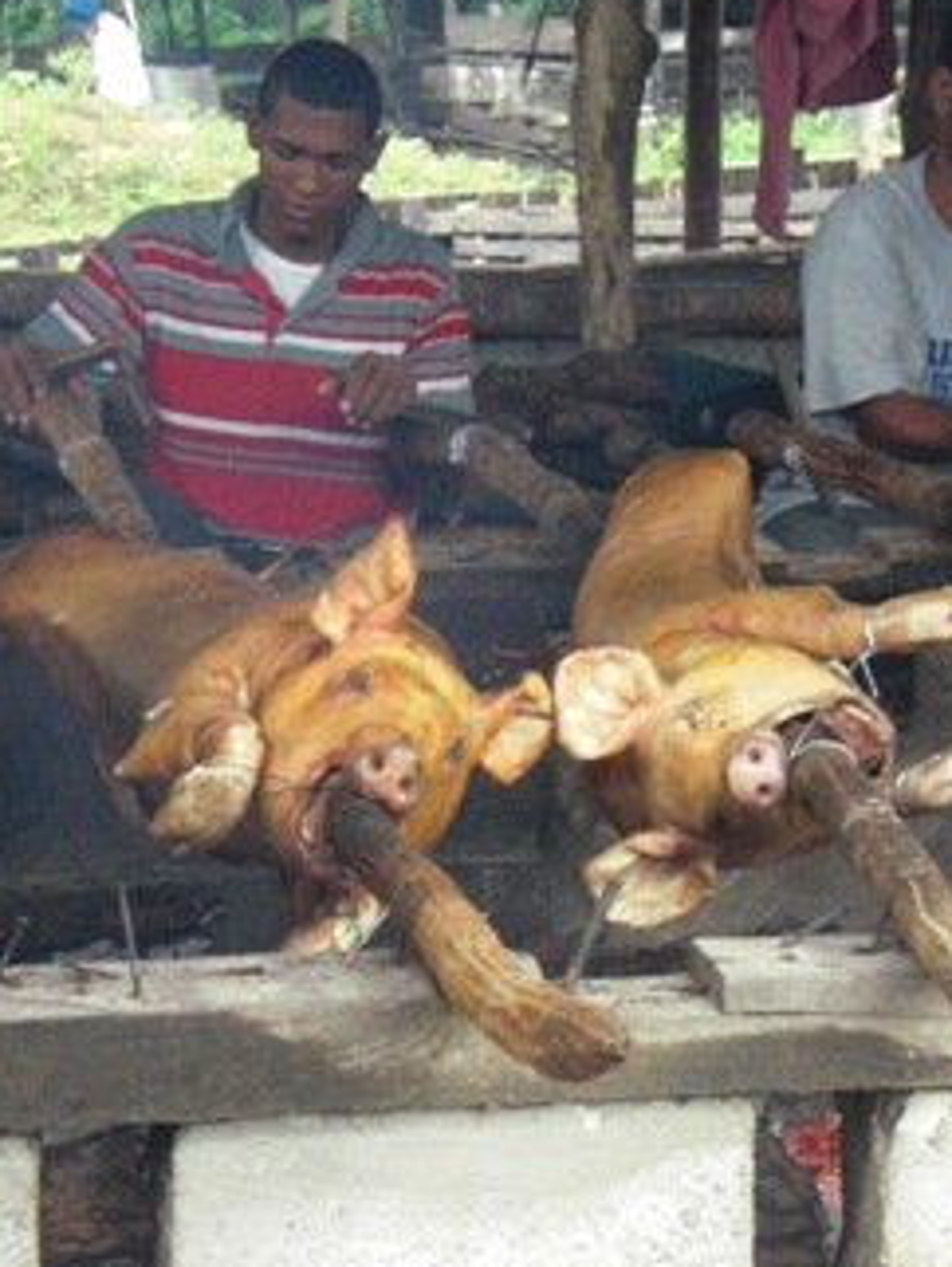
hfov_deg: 10.7
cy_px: 634
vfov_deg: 14.2
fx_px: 5090
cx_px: 437
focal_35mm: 139
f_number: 5.4
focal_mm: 16.51
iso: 800
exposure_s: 1/80
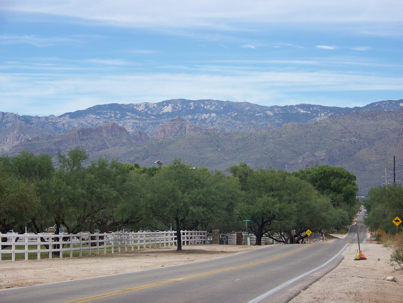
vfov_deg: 14.0
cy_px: 152
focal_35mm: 106
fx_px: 1234
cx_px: 202
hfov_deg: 18.5
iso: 64
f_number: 3.2
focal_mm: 17.6
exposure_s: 1/800
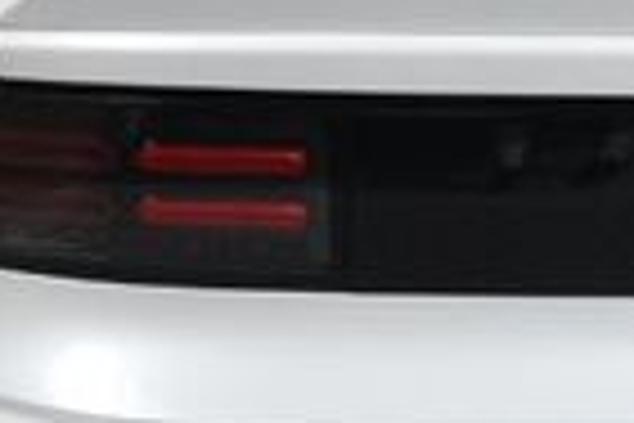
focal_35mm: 231
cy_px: 68
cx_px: 773
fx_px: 4068
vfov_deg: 5.9
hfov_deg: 8.8
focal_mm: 34
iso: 100
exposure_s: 1/160
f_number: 11
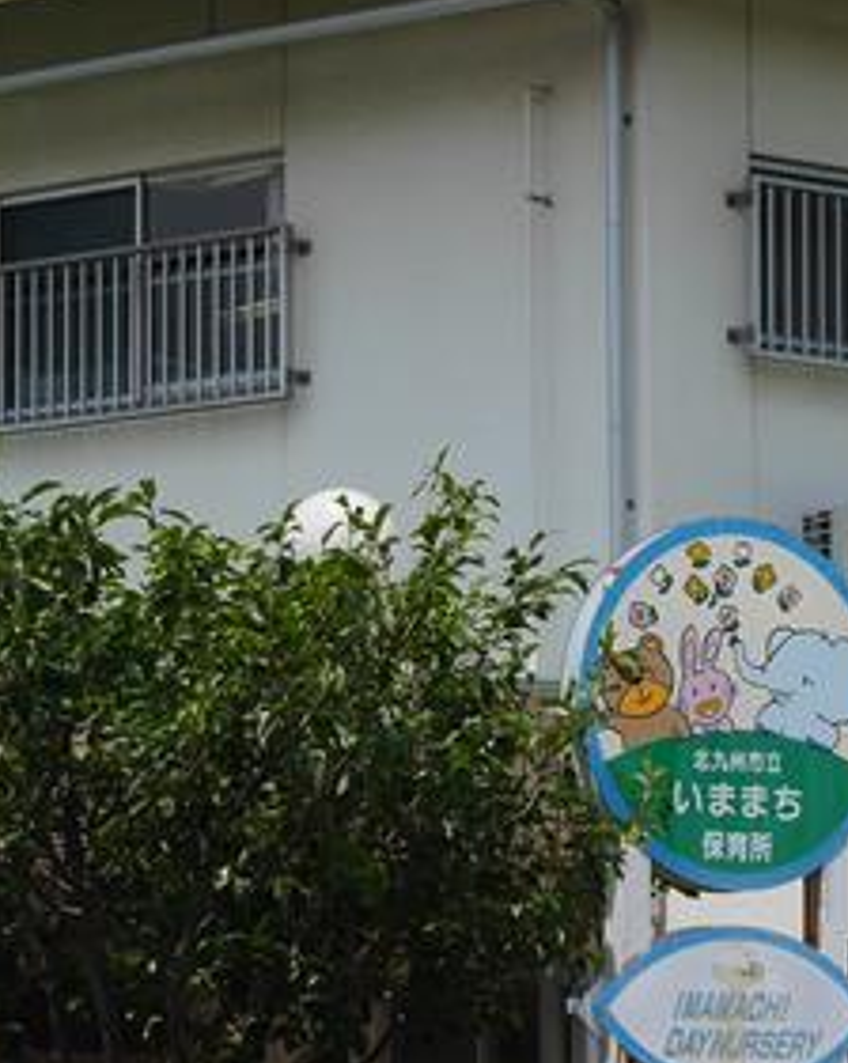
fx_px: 5376
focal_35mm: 171
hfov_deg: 9.0
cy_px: 530
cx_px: 469
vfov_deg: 11.3
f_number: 10
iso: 200
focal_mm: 24
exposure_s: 1/400
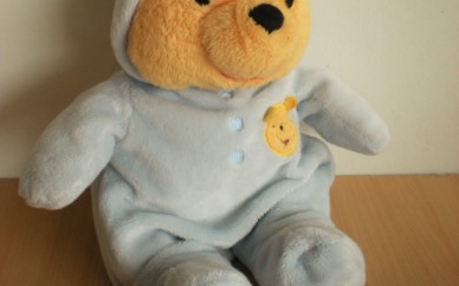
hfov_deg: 37.6
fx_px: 675
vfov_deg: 23.9
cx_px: 230
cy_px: 108
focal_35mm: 54
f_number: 3.1
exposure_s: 1/60.3
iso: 195
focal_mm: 6.3
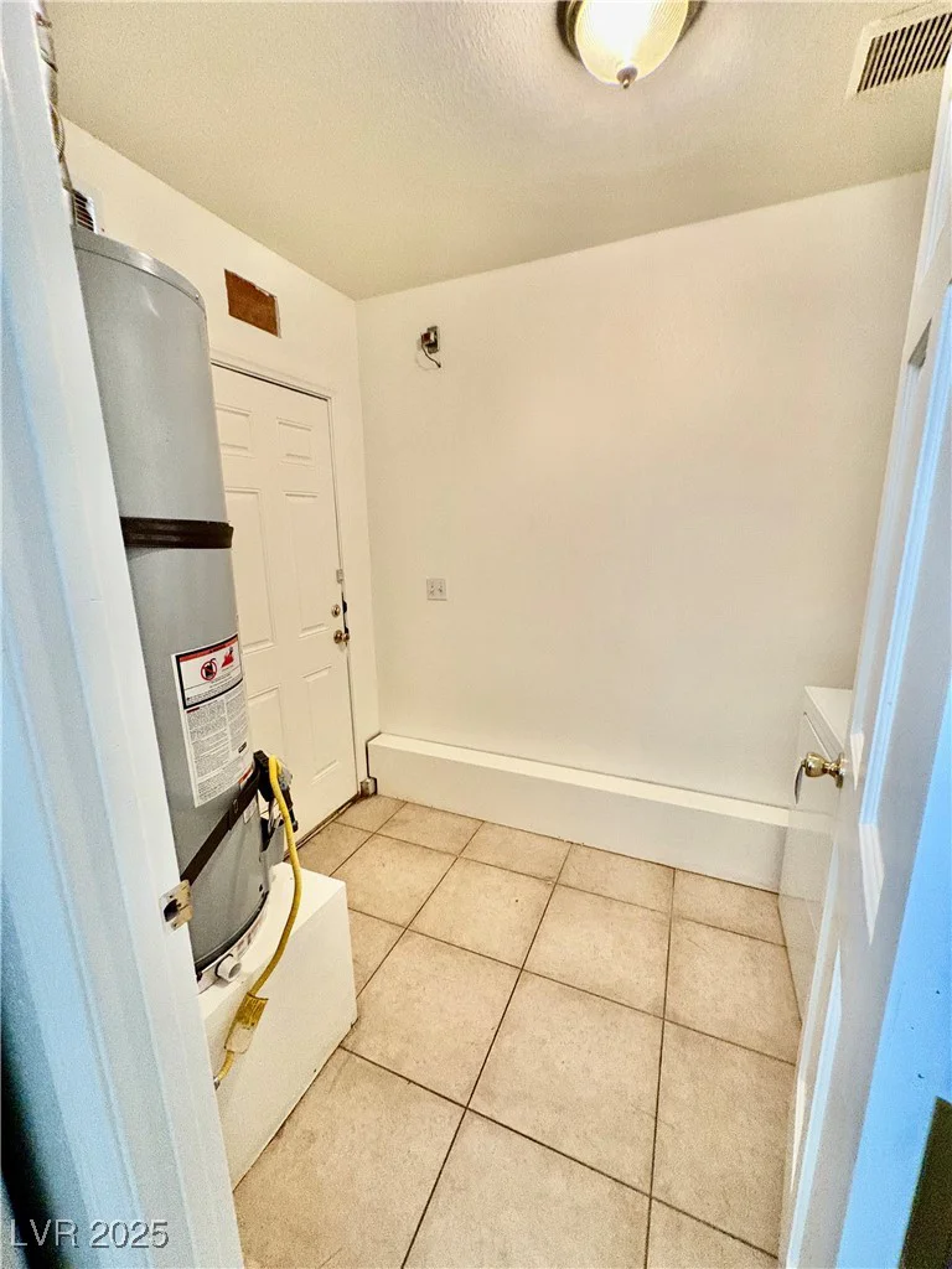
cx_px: 476
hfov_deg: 85.7
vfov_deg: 102.1
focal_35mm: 14
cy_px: 634
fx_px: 513
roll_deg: +1.0
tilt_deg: -13.7
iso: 500
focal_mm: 2.22
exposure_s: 1/60
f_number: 2.2
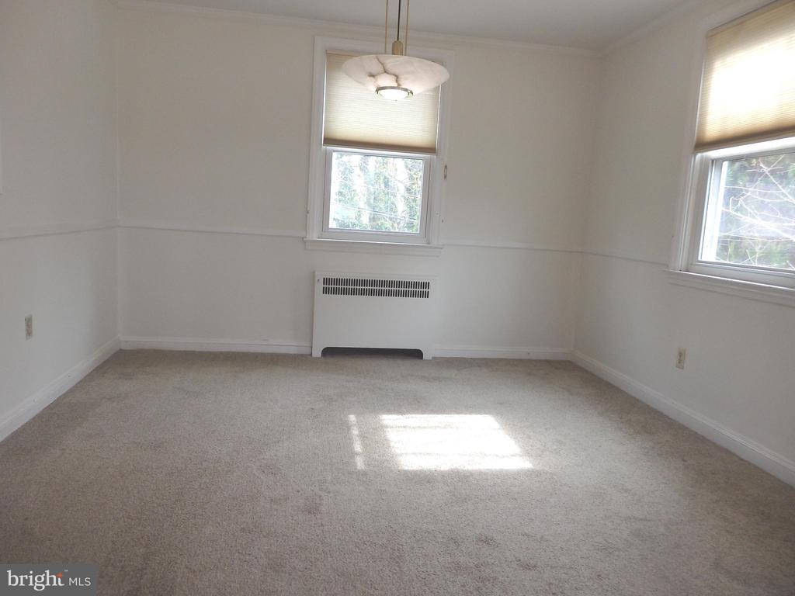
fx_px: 574
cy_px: 298
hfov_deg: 69.4
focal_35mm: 25
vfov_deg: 54.9
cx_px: 398
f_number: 3
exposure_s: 1/80
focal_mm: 4.5
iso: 125
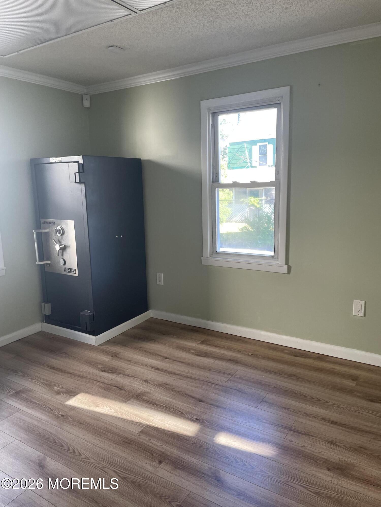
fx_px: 382
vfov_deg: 67.3
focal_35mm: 26
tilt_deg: -9.8
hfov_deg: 53.1
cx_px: 190
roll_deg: +0.7
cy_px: 254
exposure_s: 1/121
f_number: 1.6
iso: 80
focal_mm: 4.2
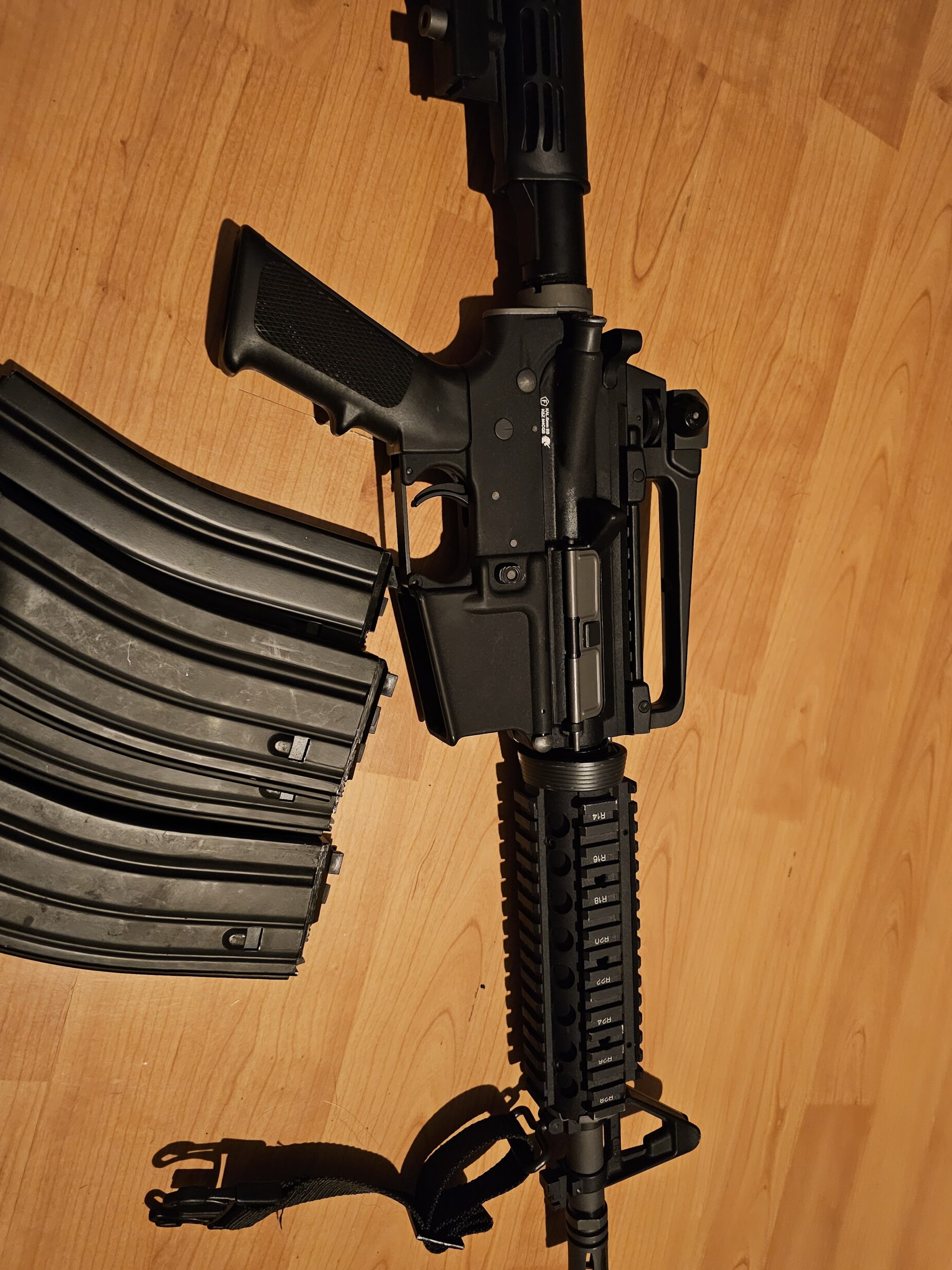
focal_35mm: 24
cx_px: 479
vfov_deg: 71.6
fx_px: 880
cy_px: 624
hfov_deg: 56.8
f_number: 1.7
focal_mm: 6.3
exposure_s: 1/25
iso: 1000
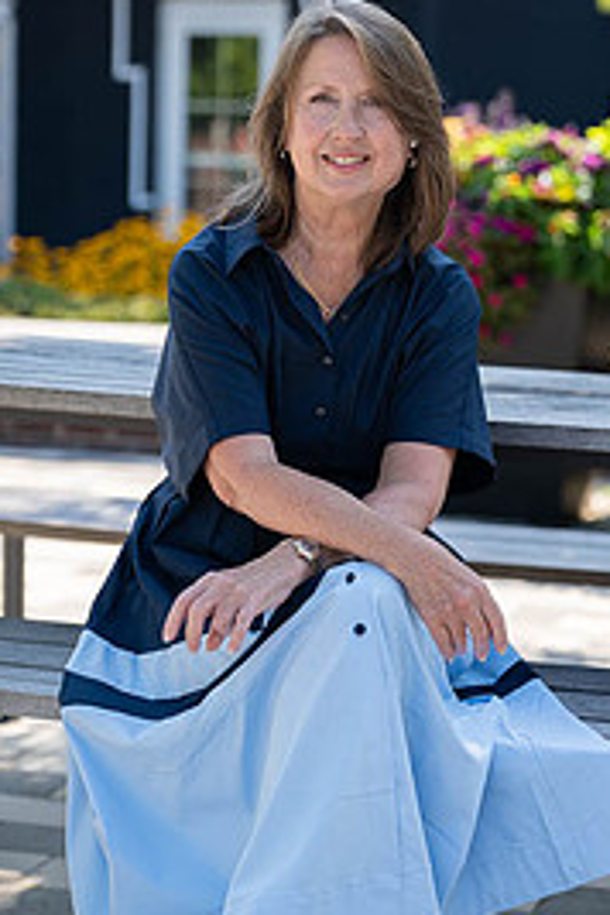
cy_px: 456
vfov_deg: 22.4
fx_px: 2313
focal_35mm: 91
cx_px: 442
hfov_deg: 15.0
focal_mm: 54
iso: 100
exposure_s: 1/1000
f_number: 2
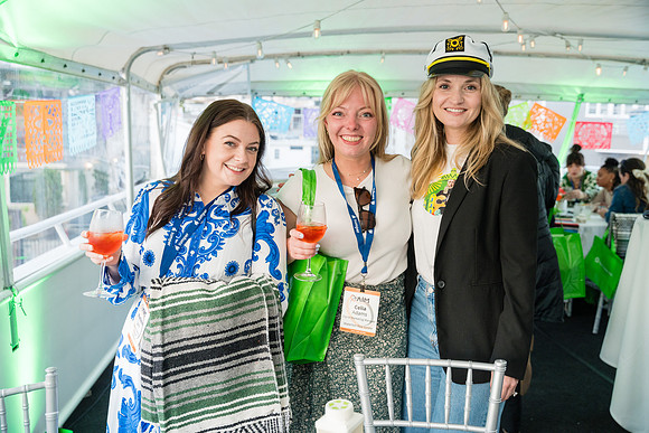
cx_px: 324
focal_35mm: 33
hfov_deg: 56.6
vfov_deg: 39.5
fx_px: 602
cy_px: 216
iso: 1600
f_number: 3.5
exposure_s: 1/200
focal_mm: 33.4
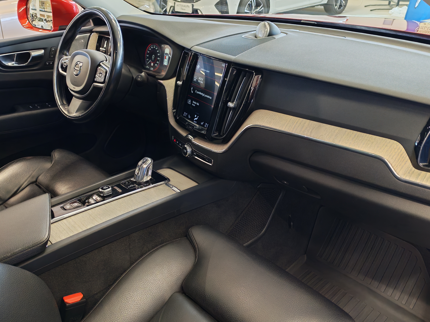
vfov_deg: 42.9
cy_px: 161
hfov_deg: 55.4
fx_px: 410
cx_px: 215
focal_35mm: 33
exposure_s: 1/50
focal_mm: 6.12
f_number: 1.9
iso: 800
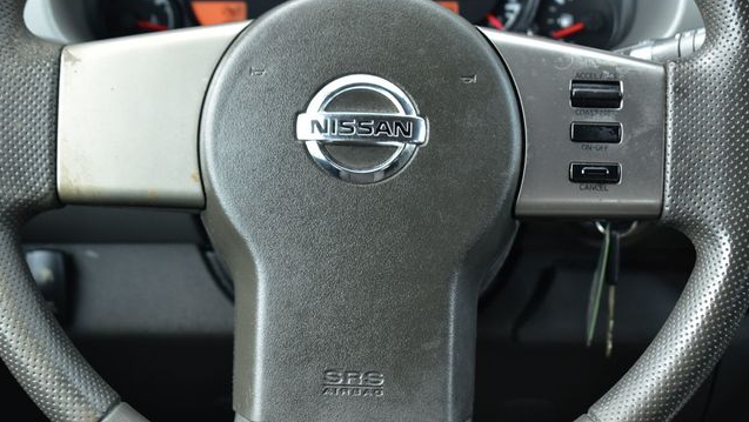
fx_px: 1629
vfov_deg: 14.8
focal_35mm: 82
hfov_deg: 25.9
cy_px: 221
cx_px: 374
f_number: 7.1
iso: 400
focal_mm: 52
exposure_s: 1/25
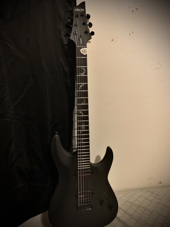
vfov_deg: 67.3
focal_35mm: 26
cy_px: 114
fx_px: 170
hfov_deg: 53.1
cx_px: 85
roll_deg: +1.8
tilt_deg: -20.3
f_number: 1.8
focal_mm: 4.25
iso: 640
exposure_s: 1/30
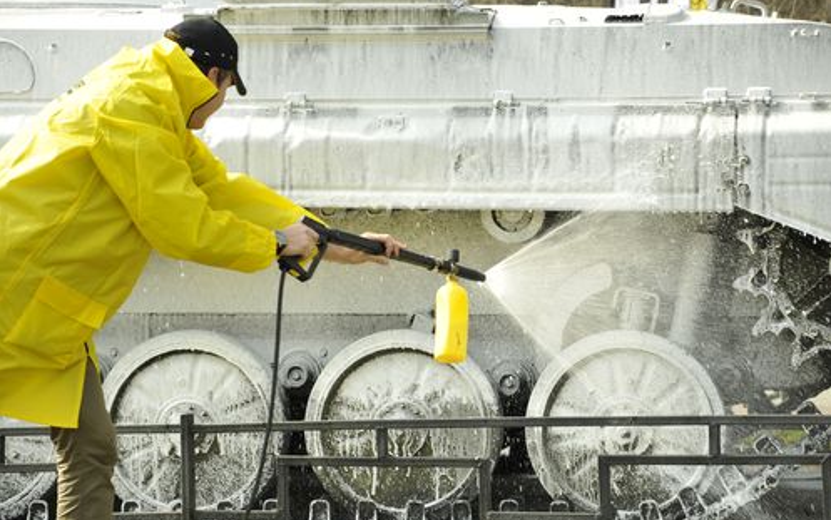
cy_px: 259
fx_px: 2957
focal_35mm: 131
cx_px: 416
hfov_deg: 16.0
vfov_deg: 10.1
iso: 200
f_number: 5.6
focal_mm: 85
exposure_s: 1/250
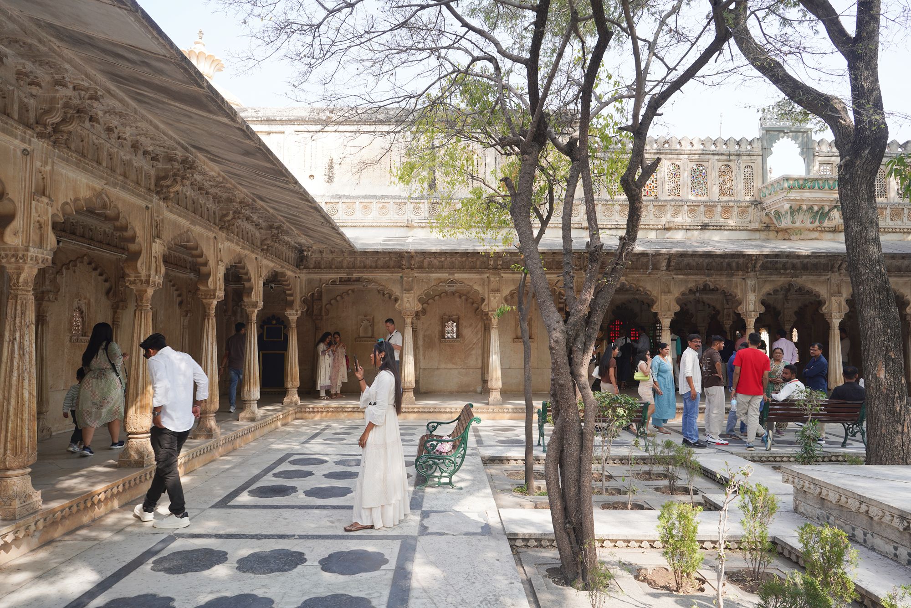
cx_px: 456
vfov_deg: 53.1
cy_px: 304
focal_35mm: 24
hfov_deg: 73.7
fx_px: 607
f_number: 6.3
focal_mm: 24
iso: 100
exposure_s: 1/100
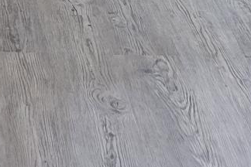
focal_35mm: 171
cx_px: -110
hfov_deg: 11.6
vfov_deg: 7.1
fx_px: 1192
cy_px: -349
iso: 250
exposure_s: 1/39
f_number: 1.8
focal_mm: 5.4
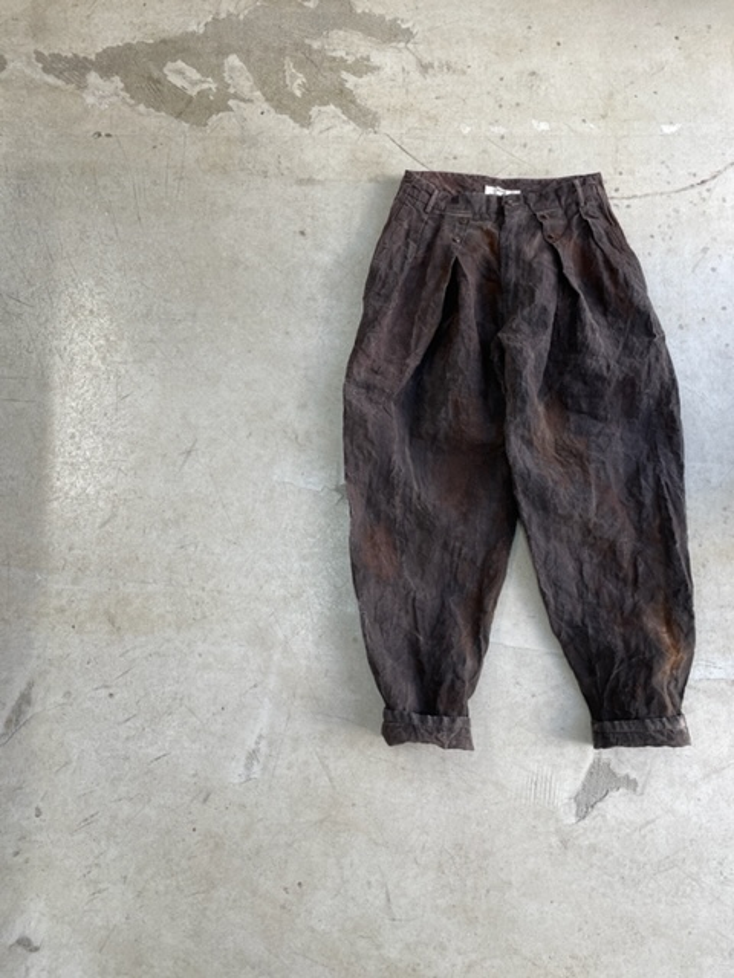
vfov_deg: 67.3
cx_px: 367
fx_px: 735
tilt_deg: -77.2
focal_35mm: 26
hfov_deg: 53.1
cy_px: 489
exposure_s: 1/100
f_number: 1.6
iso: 50
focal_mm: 4.2
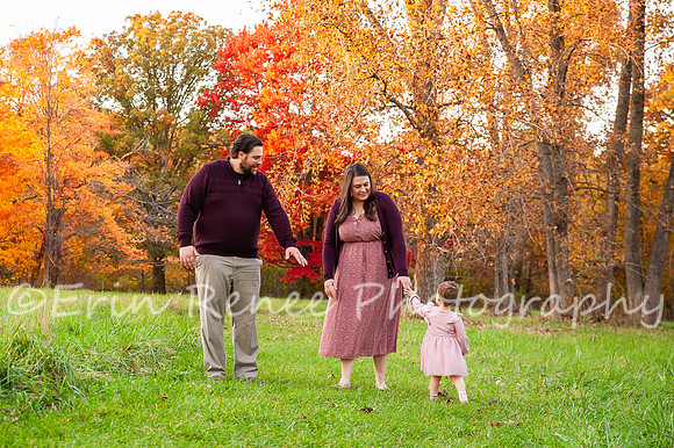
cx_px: 203
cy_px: 221
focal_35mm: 73
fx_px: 1359
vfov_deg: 18.7
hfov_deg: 27.6
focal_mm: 52
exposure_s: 1/200
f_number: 3.5
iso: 800
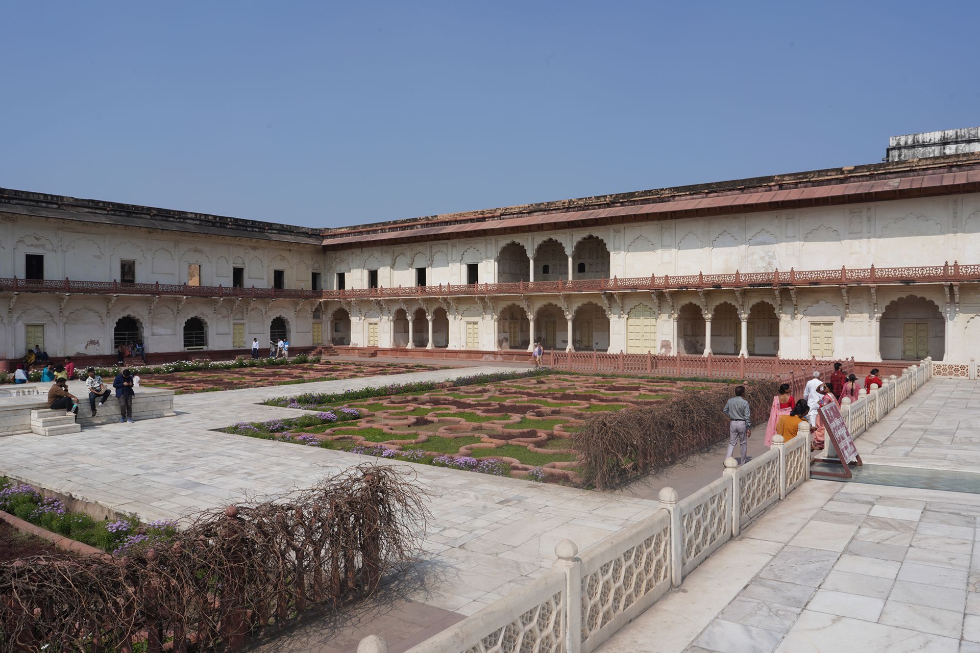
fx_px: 681
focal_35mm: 25
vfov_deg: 51.3
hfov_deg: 71.5
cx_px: 503
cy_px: 324
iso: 100
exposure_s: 1/100
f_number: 18
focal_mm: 24
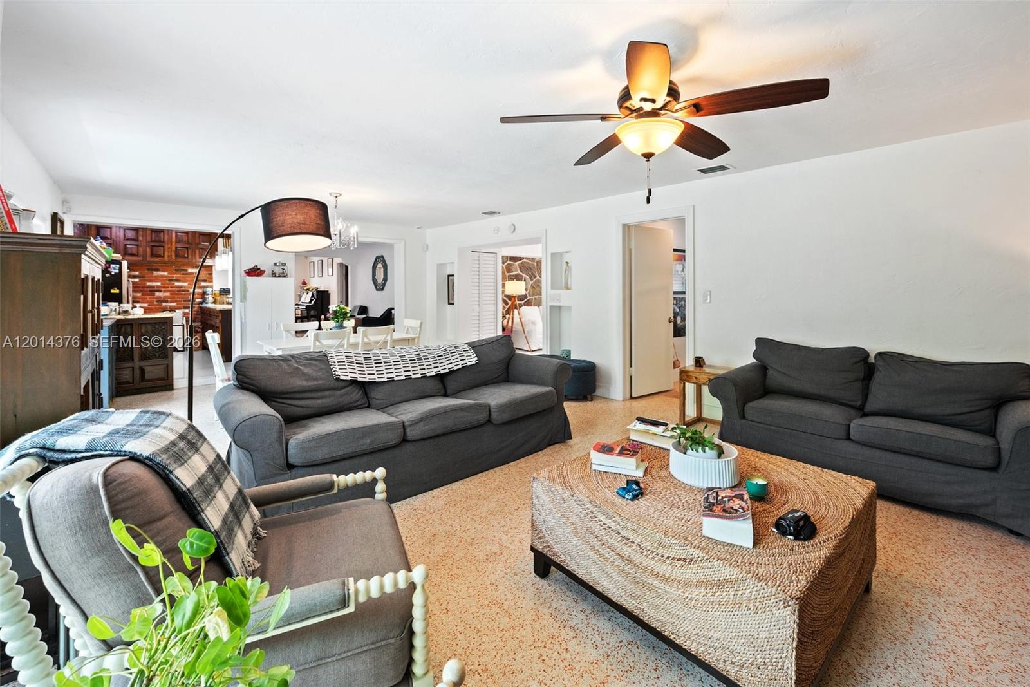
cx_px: 515
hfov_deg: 104.2
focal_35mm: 14
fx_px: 401
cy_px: 344
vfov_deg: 81.2
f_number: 8
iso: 400
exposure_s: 1/13
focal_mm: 14
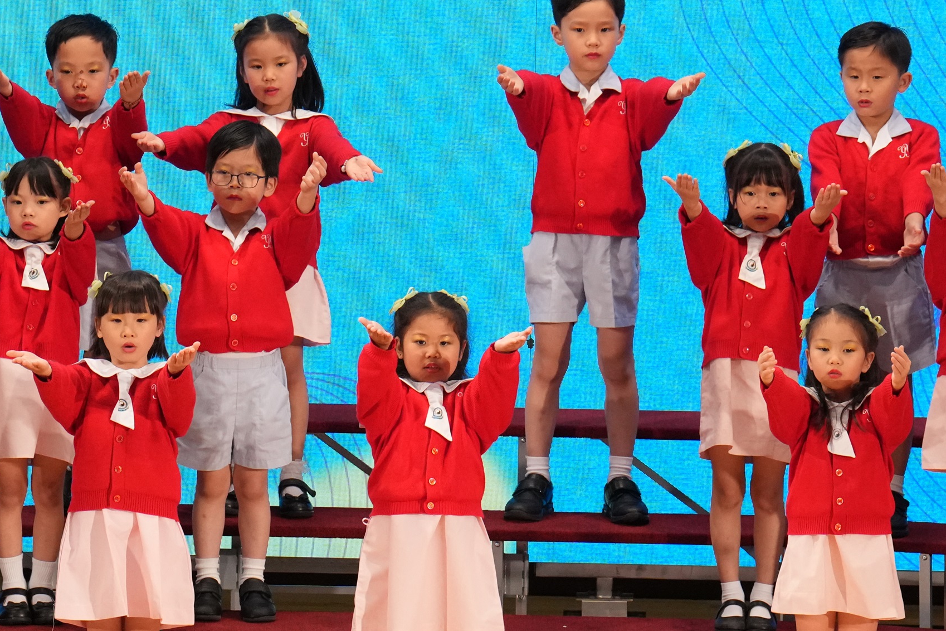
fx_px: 10221
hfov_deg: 5.3
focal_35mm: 389
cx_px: 533
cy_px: 174
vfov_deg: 3.5
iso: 3200
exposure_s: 1/320
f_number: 5.6
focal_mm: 139
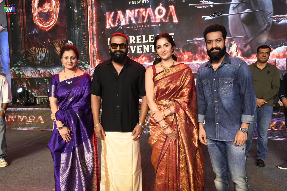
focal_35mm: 31
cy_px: 96
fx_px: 247
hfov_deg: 60.3
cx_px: 144
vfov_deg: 42.3
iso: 5000
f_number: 13
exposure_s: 1/125
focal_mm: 31
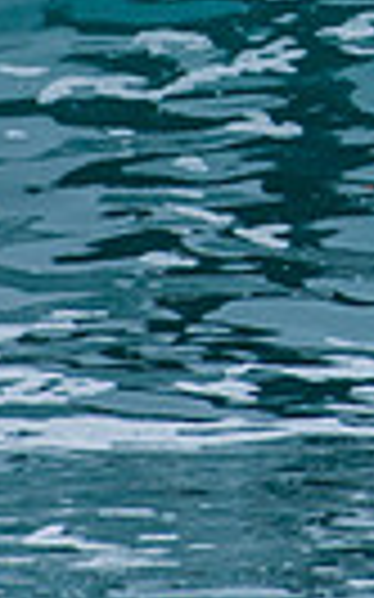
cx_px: 780
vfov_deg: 0.6
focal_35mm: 3336
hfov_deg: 0.4
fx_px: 54464
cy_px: -268
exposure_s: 1/640
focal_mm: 500
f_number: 5.6
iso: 180
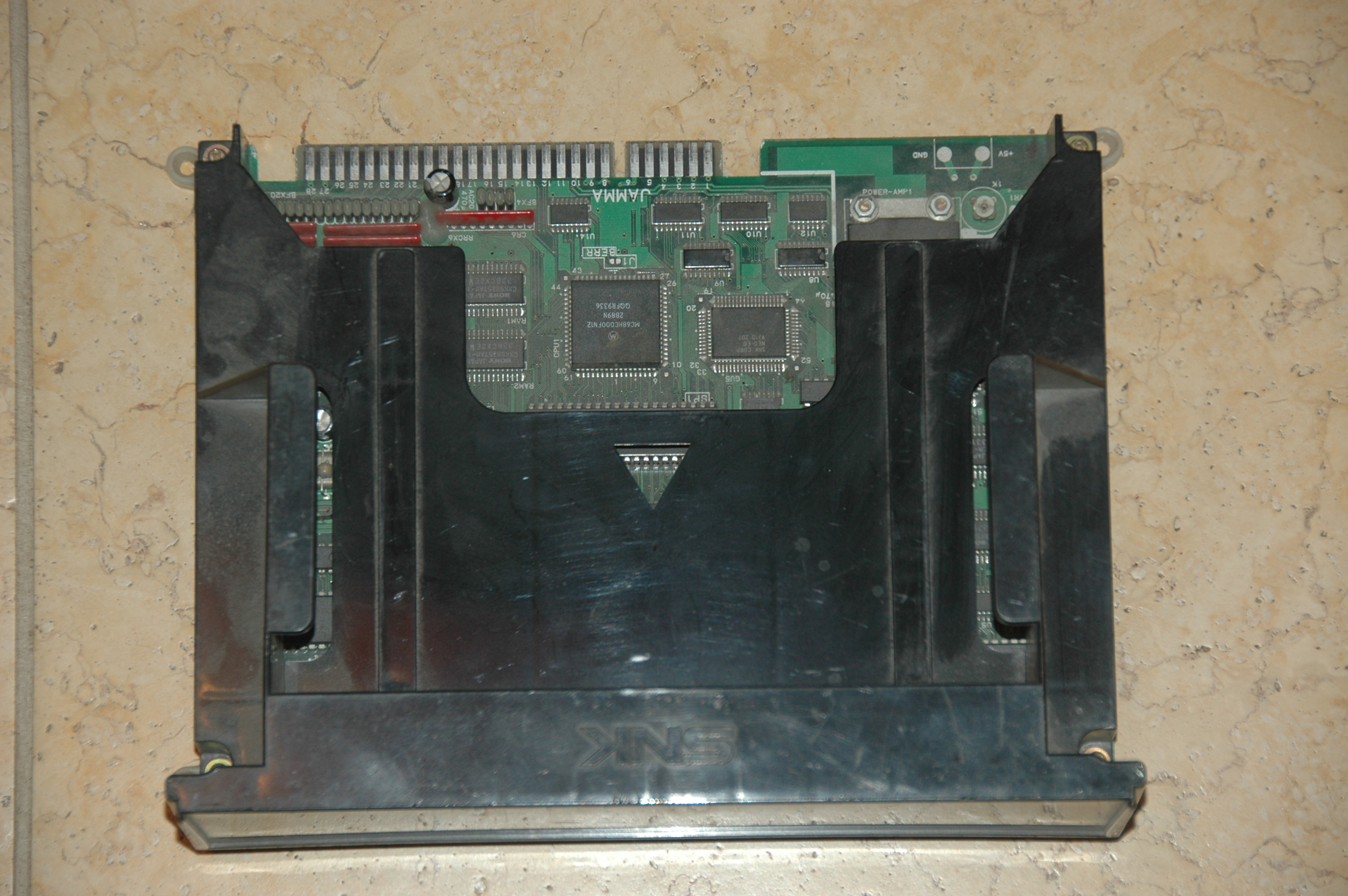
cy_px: 448
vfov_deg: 9.6
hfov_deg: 14.4
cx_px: 674
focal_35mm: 142
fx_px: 5331
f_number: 5.3
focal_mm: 95
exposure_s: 1/60
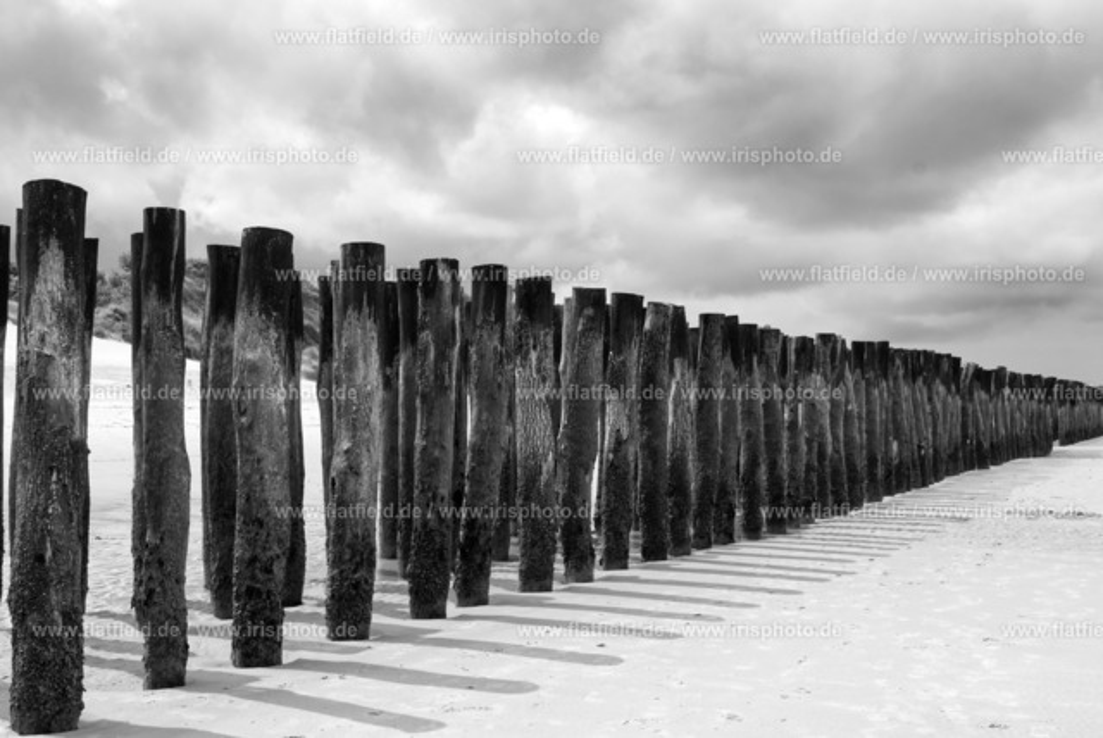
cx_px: 552
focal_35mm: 41
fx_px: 1257
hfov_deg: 47.4
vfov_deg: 32.7
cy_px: 369
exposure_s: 1/220
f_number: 11
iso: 160
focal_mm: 27.6
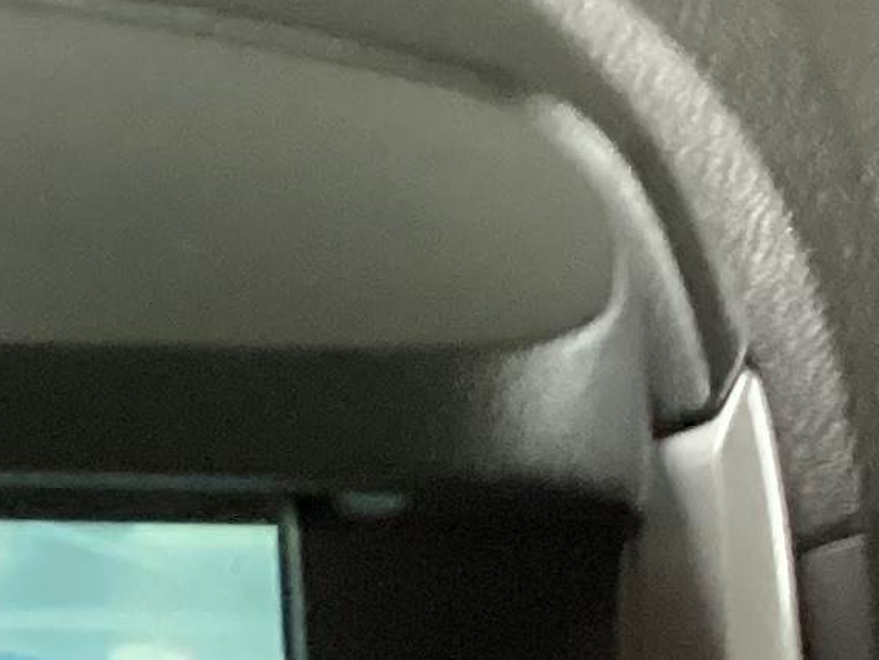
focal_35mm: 178
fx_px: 4520
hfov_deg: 10.6
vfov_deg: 8.0
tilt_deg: -28.3
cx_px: -540
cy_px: 1306
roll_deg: -5.2
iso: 400
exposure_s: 1/30
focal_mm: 3.3
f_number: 2.4
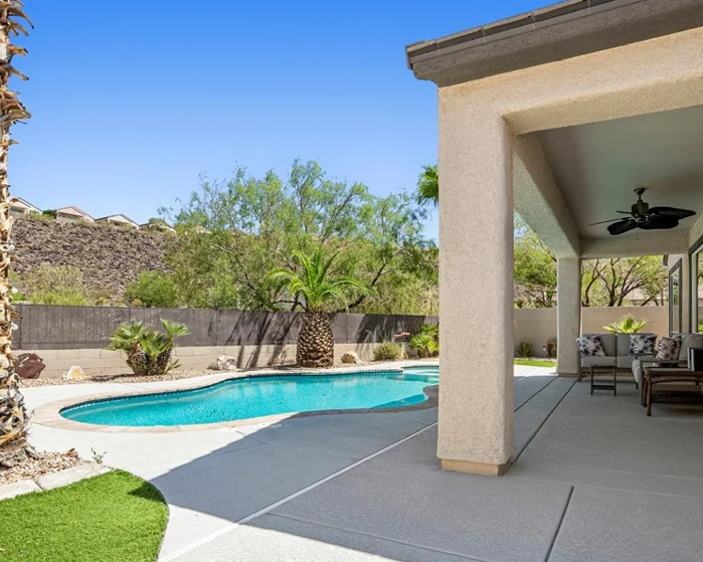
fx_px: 458
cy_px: 328
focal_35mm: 22
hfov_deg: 75.0
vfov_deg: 62.7
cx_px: 358
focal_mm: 16
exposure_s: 1/200
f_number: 9
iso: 800
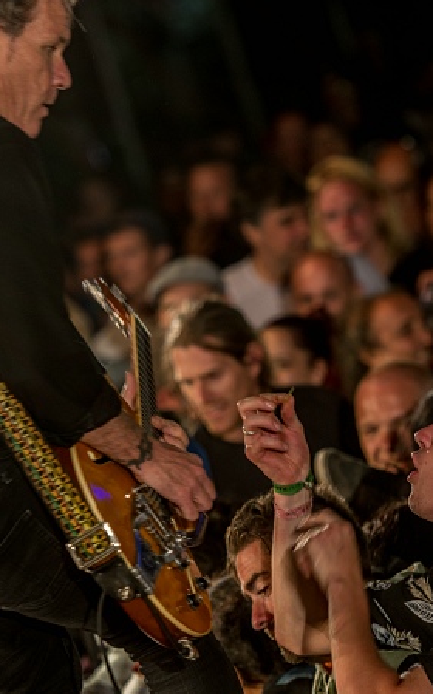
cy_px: 370
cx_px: 184
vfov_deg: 9.5
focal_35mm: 221
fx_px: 4179
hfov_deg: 5.9
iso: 640
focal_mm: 135
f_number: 3.2
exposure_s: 1/100
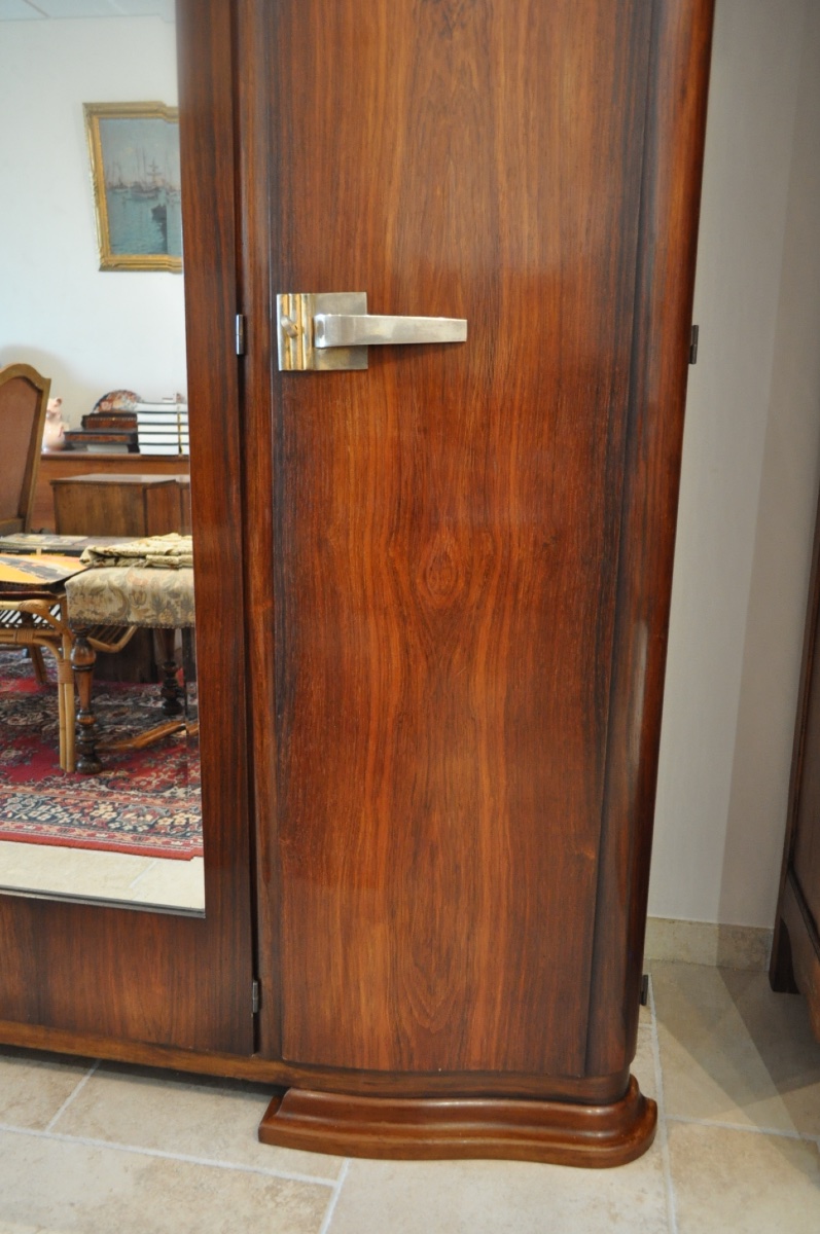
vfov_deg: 67.4
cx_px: 410
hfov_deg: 47.8
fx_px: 925
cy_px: 617
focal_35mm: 27
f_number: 3.5
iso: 1600
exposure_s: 1/25
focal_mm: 18
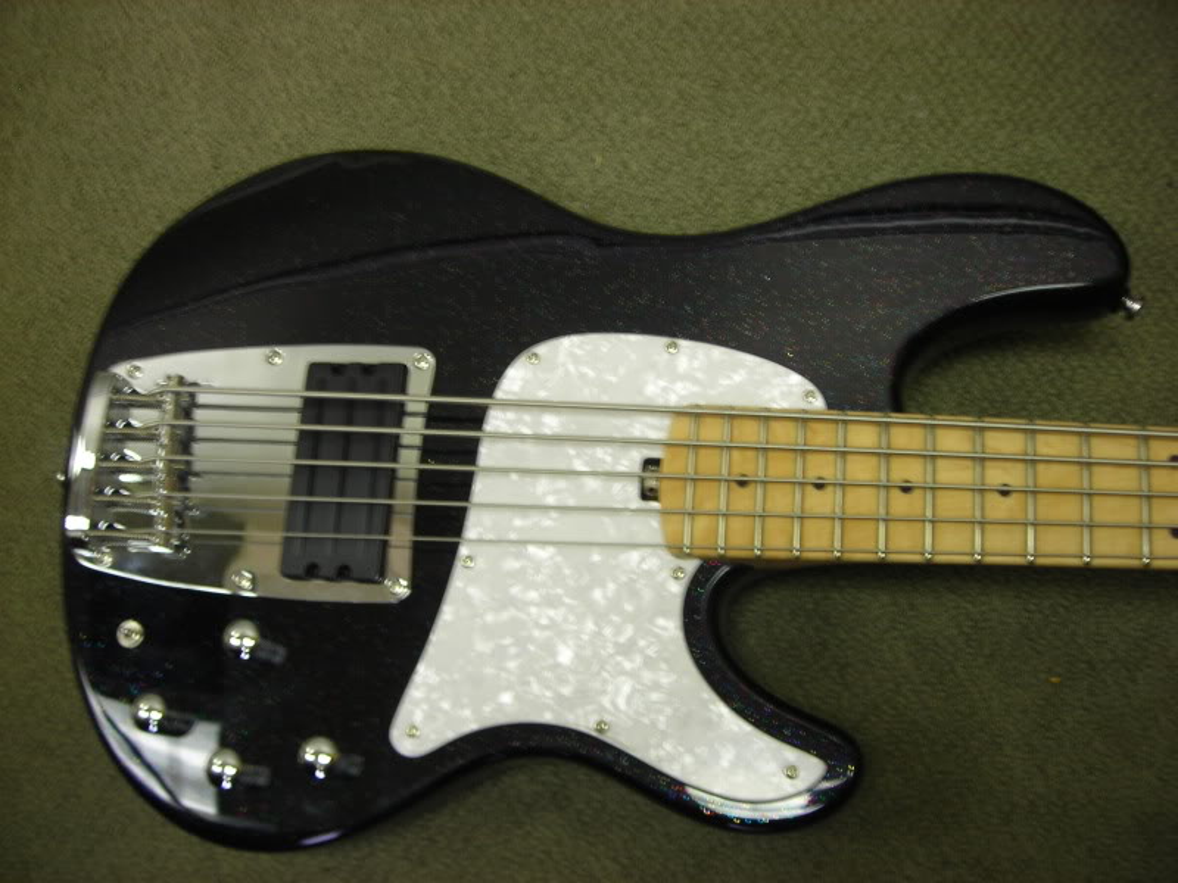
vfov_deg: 37.7
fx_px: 1293
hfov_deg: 49.0
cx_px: 589
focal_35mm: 38
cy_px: 442
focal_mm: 6.3
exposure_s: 1/7.4
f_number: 3.2
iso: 50
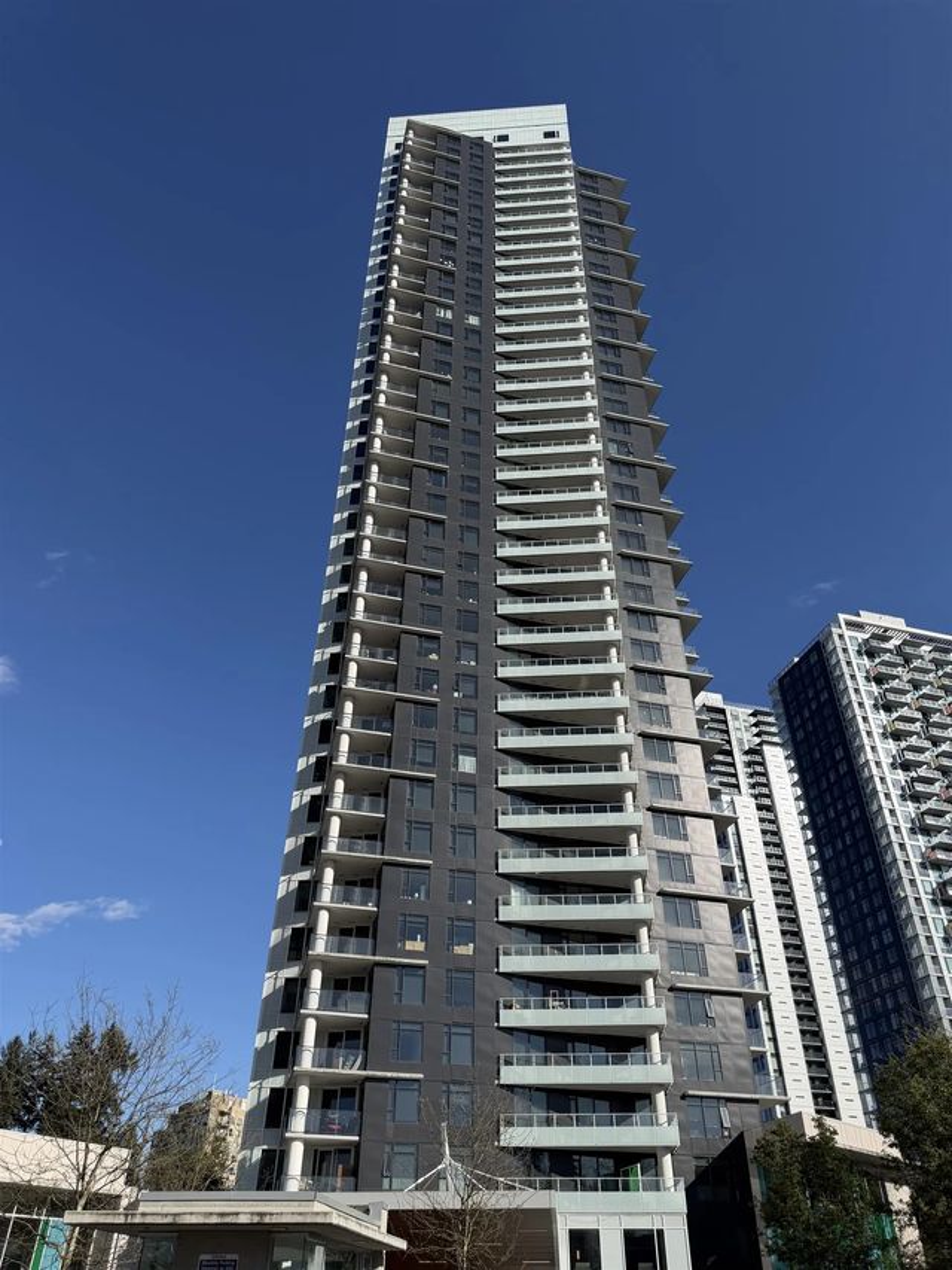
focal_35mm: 24
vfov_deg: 71.6
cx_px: 476
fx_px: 880
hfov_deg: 56.8
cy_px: 635
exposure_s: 1/5714
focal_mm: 6.76
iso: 100
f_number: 1.78
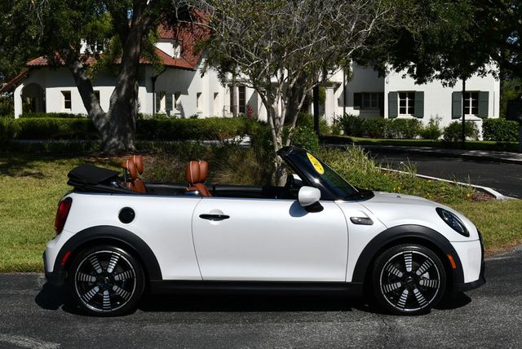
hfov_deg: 33.4
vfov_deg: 22.7
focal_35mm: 60
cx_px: 261
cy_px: 174
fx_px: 871
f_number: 10
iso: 100
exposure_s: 1/400
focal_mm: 30
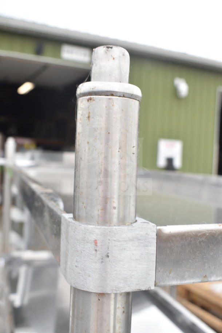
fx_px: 361
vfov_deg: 49.6
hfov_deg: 34.2
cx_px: 111
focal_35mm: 39
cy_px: 166
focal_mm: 26
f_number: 6.3
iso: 200
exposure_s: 1/160
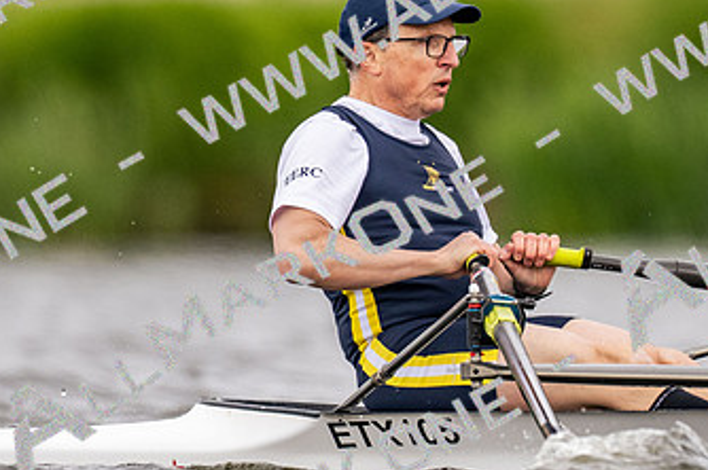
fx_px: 30708
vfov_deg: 0.9
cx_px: 439
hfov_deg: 1.3
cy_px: 150
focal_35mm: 1563
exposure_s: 1/2500
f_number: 4
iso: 800
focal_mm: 600
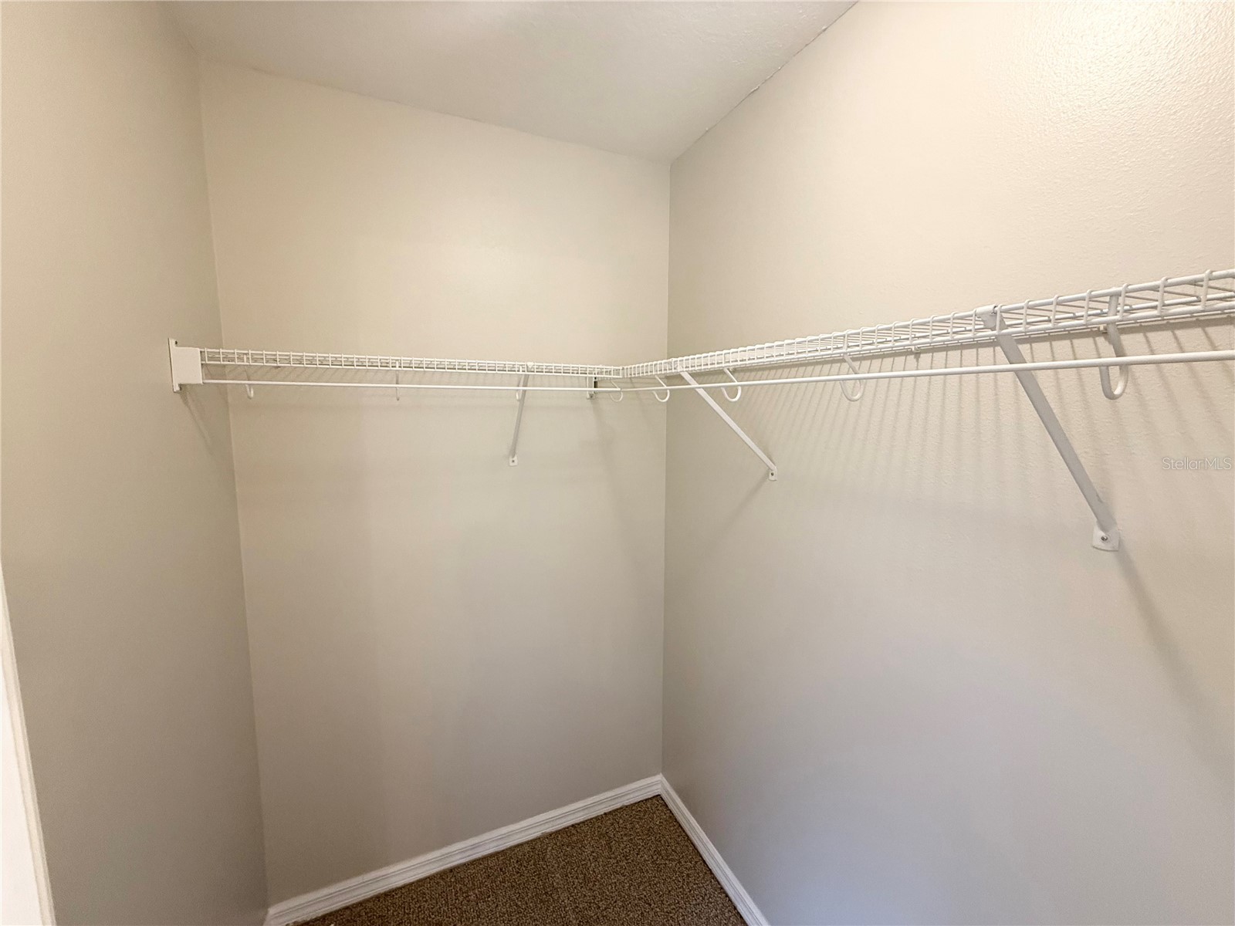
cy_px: 463
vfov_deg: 85.7
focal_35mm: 14
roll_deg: -0.4
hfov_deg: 102.1
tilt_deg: -6.0
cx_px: 618
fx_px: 499
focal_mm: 2.22
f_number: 2.2
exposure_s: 1/60
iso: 250
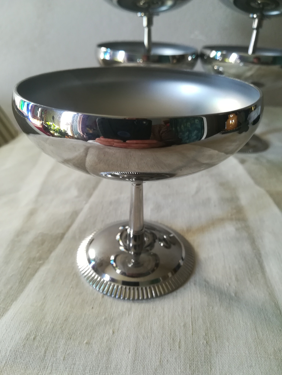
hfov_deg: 53.1
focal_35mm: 26
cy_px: 188
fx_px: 282
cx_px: 141
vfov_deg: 67.3
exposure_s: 1/33.3
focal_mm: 3.83
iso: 125
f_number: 2.2
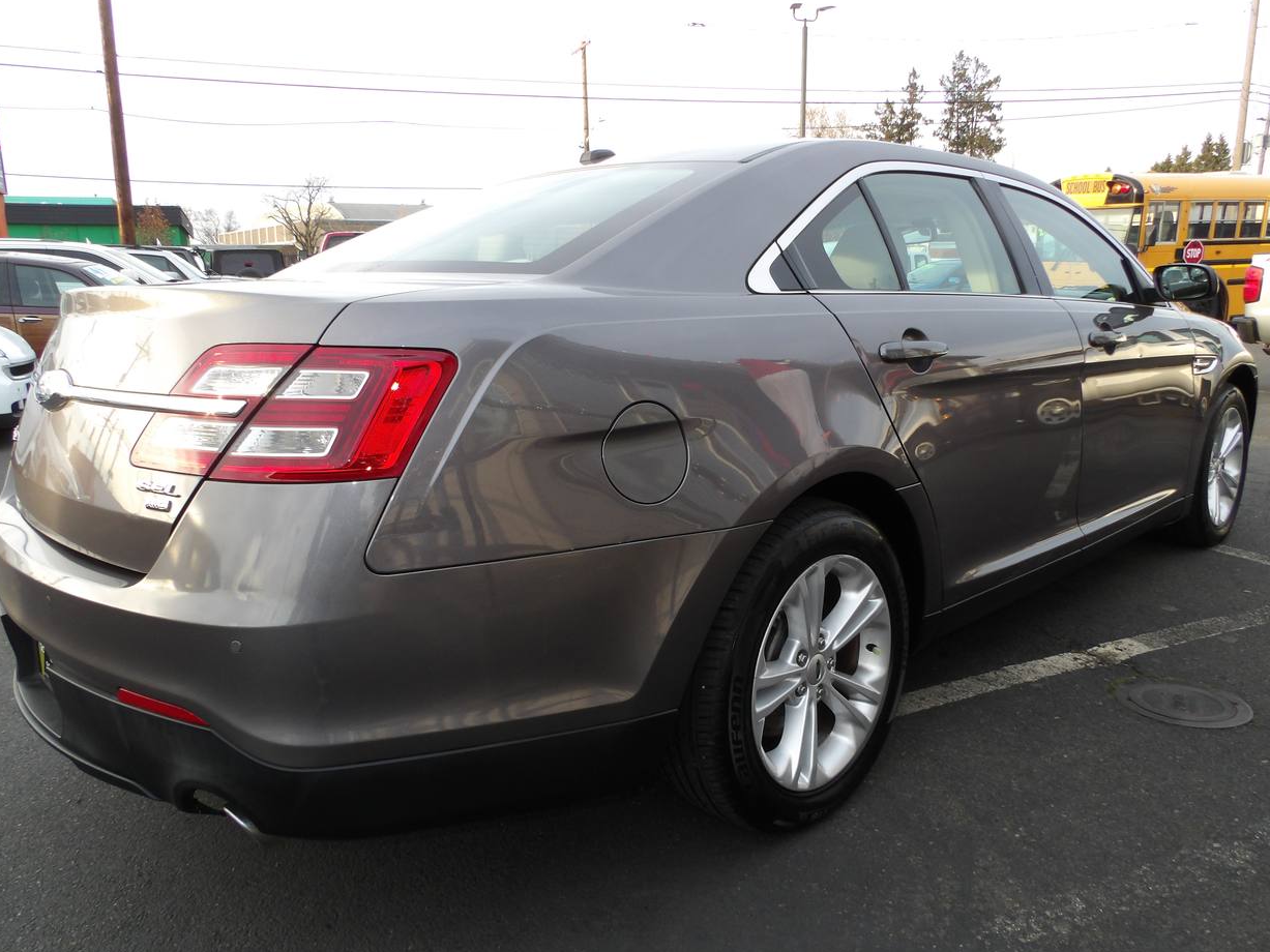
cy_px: 468
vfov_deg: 56.8
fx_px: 880
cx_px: 624
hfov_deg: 71.6
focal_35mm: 24
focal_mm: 4.2
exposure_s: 1/64
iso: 100
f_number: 4.1
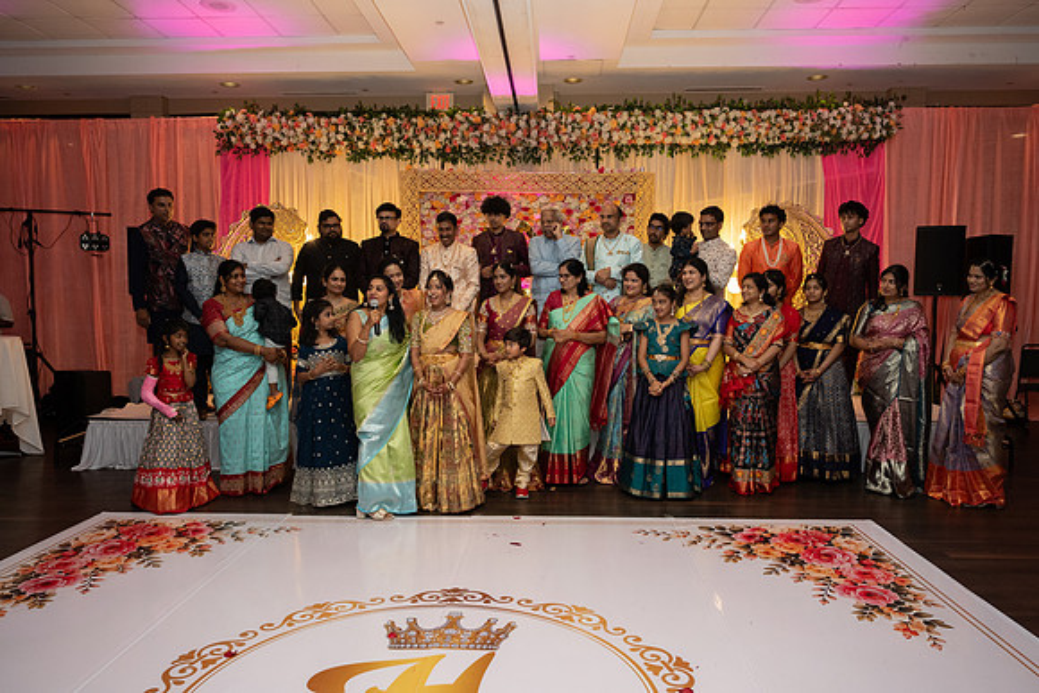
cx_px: 520
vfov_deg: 48.8
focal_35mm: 26
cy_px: 346
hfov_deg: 68.4
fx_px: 765
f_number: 4
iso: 1250
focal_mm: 26.5
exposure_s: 1/160
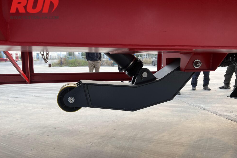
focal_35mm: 28
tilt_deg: -5.7
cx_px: 121
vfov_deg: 46.4
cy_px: 81
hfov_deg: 65.5
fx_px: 184
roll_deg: +1.3
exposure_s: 1/383
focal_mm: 5.7
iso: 50
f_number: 1.5
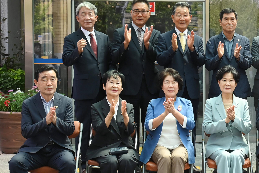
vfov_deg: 13.2
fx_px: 748
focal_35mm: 104
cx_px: 275
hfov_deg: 19.0
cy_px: 76
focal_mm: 46
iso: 400
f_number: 7.1
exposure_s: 1/250
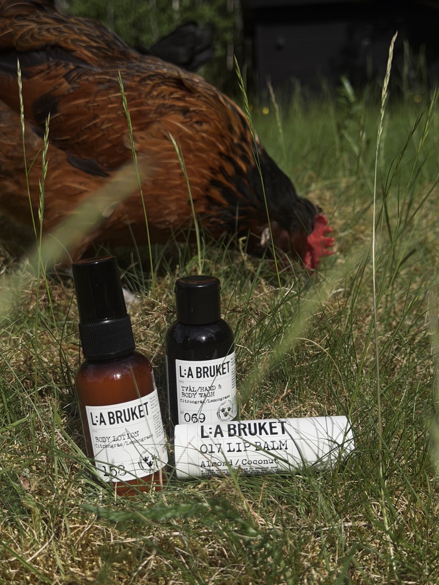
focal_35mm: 49
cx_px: 218
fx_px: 829
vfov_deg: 38.9
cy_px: 291
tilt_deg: -11.4
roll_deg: +2.9
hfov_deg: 29.7
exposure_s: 1/9901
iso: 64
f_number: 1.78
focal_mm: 6.76
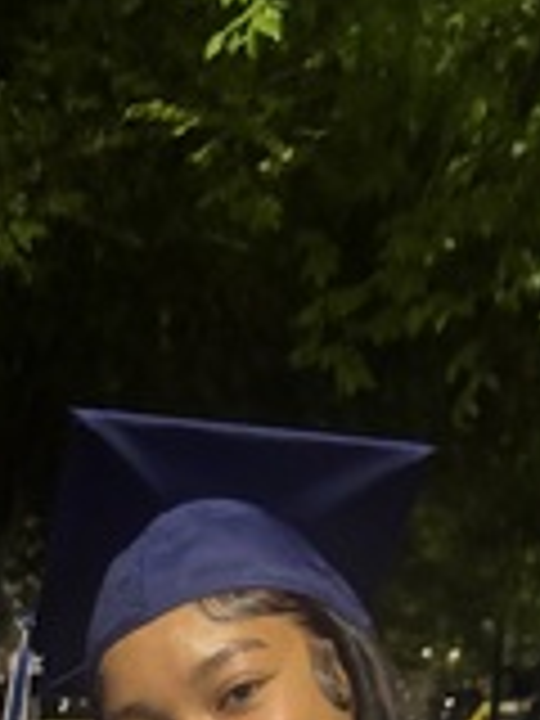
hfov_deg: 19.4
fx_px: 1560
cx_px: 83
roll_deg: -1.8
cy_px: 1076
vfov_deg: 21.7
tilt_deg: -9.9
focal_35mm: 75
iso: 800
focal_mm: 6.76
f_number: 1.78
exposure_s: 1/60
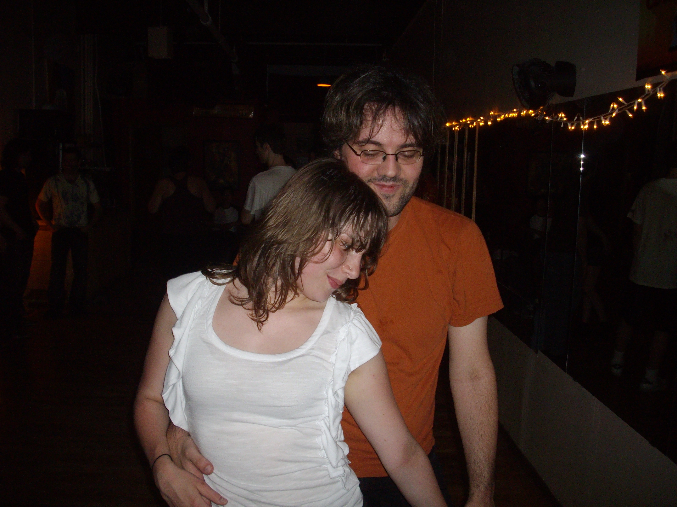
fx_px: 724
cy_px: 254
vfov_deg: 38.7
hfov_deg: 50.1
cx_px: 338
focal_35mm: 37
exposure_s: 1/50
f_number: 2.8
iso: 160
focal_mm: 6.2
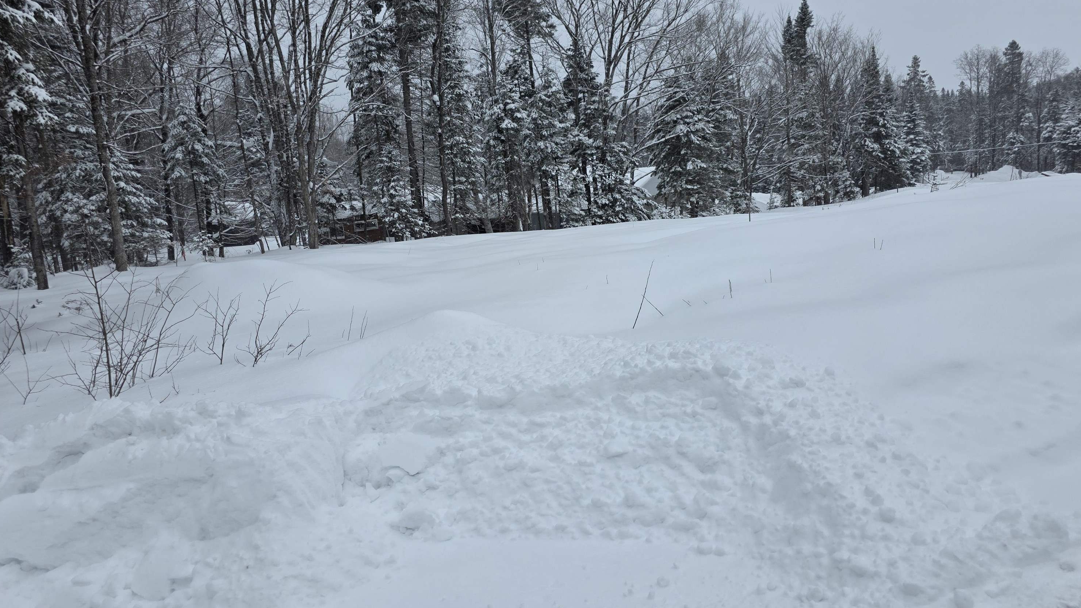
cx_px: 558
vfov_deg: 44.3
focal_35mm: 26
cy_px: 272
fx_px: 745
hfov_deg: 71.9
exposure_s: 1/7944
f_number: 1.7
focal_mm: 6.3
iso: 64
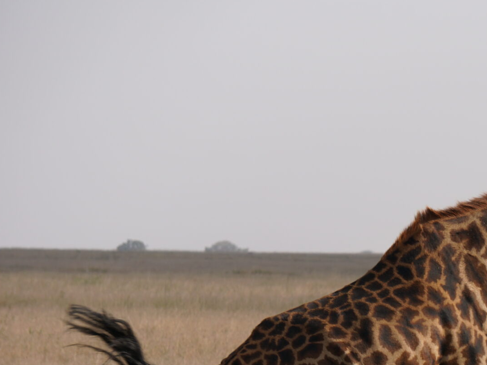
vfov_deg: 4.2
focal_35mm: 353
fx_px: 4969
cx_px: 573
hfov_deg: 5.6
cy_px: 377
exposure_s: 1/250
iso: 100
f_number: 7.1
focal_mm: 103
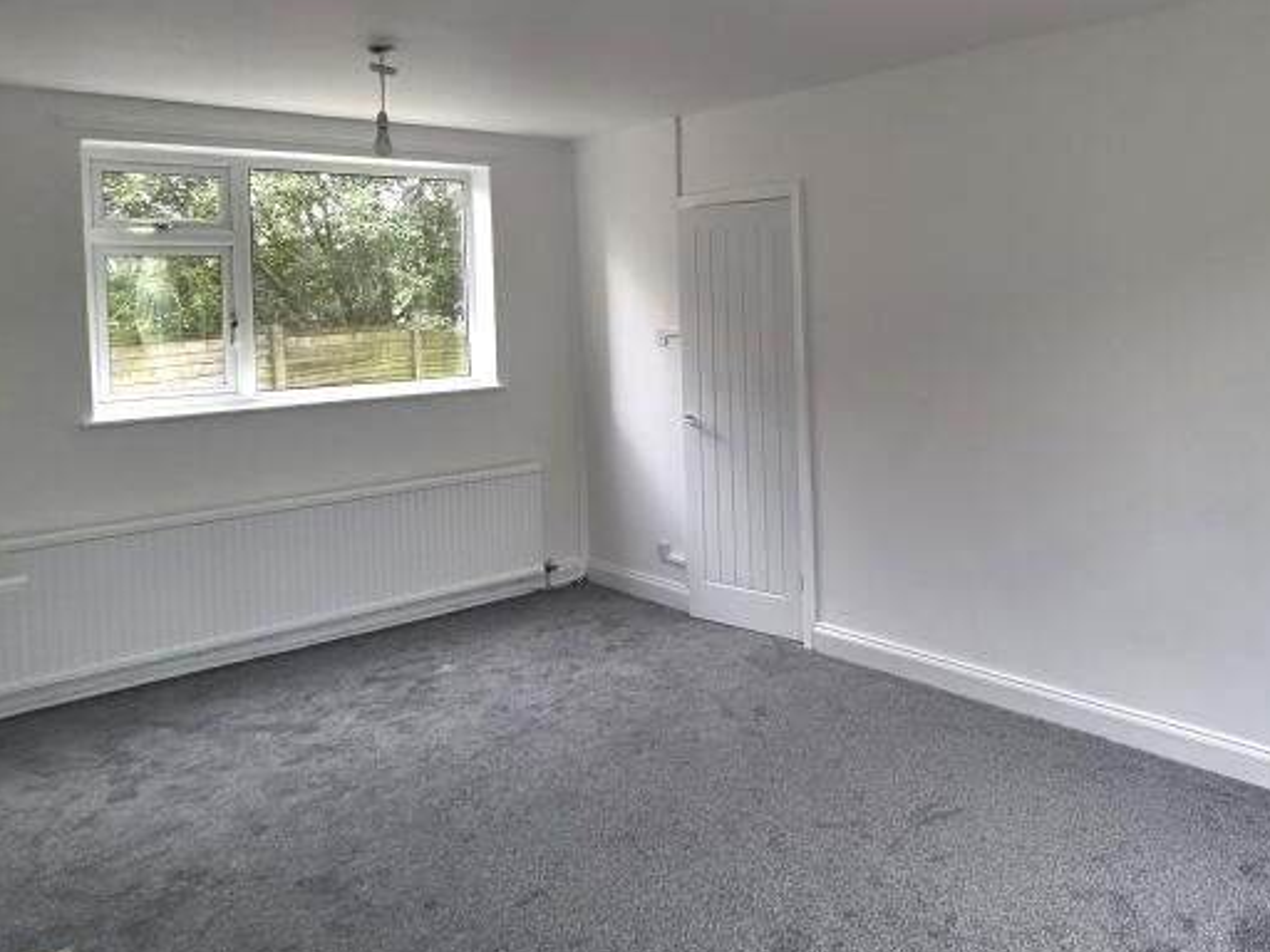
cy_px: 293
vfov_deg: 51.7
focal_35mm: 26
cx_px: 948
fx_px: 954
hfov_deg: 63.5
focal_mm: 2.2
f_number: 2.2
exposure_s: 1/200
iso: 500
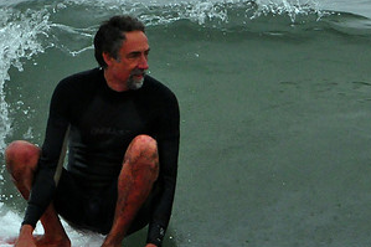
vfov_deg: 0.9
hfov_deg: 1.4
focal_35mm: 1455
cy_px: 171
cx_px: 251
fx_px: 14986
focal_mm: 500
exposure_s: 1/1600
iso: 1250
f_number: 9
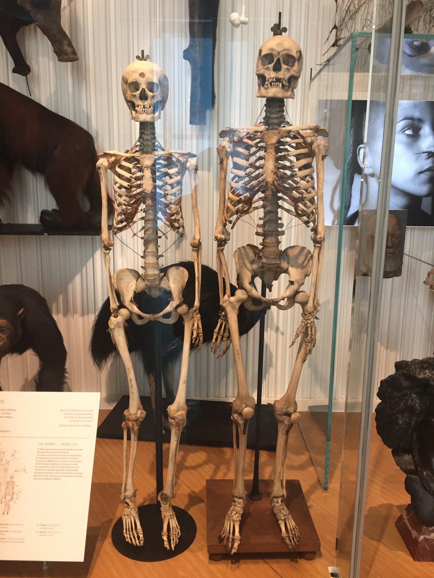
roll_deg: -1.1
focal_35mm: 29
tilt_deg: -10.0
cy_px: 289
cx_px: 217
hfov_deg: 48.2
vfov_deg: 61.7
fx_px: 485
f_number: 2.2
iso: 160
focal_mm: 4.15
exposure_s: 1/33
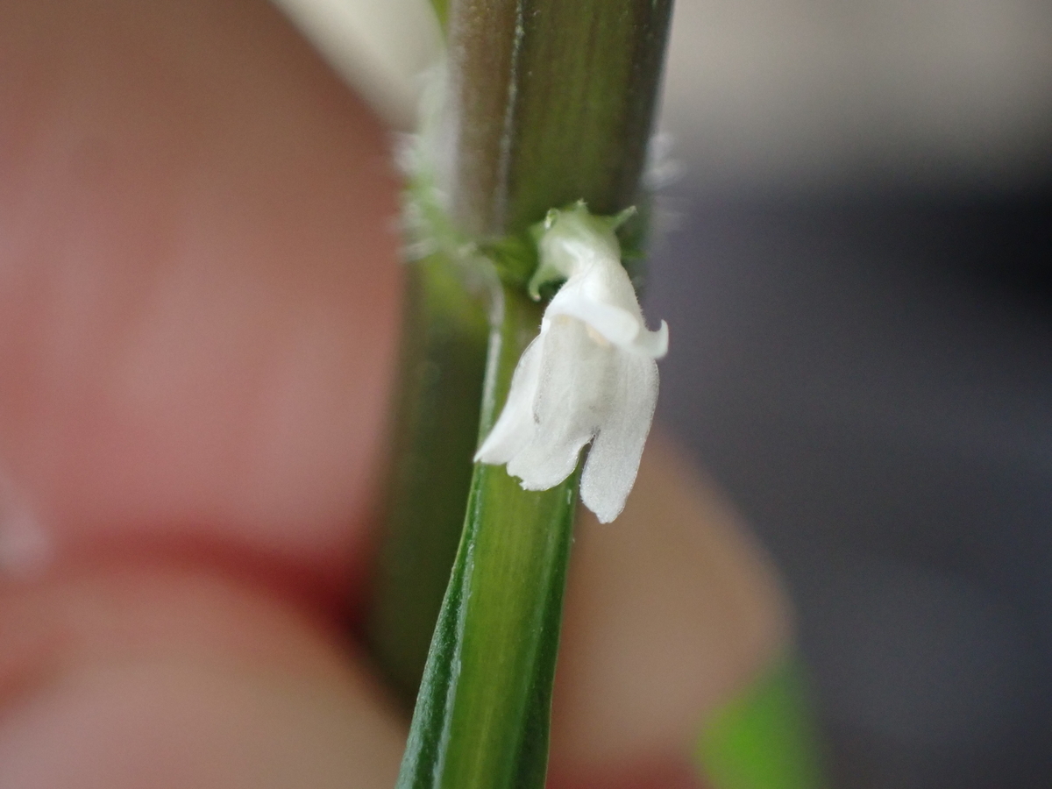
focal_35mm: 100
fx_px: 3039
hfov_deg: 19.6
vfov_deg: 14.8
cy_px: 394
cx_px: 526
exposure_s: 1/320
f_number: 4.9
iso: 800
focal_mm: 18
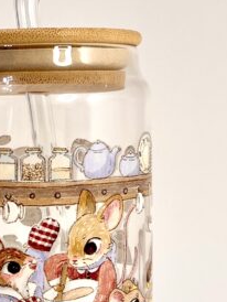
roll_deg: +1.6
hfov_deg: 15.1
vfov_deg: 20.0
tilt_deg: -10.6
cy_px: 244
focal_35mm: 97
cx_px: 23
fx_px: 847
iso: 50
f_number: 1.6
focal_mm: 5.1
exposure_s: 1/100
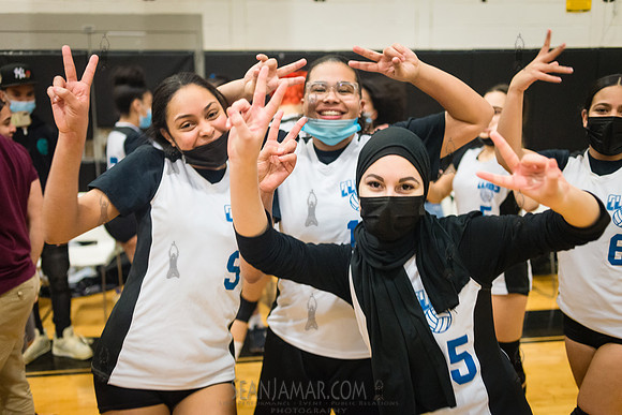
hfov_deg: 54.4
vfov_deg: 37.9
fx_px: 605
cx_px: 311
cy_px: 208
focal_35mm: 35
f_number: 2.8
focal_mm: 35
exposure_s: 1/125
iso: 4000
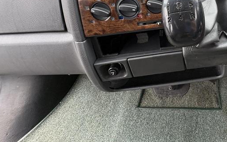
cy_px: -6
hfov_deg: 64.4
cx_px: 180
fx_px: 161
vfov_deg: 40.5
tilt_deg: -26.9
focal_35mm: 26
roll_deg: +0.5
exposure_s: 1/99
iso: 125
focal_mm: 2.22
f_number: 2.2
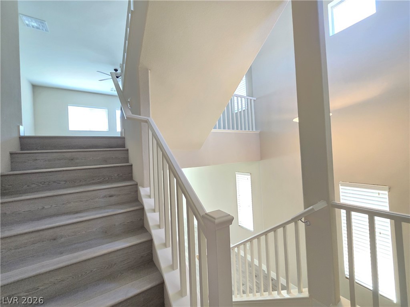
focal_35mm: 13
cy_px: 154
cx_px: 205
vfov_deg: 89.9
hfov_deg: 106.2
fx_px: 154
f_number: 2.2
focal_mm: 2.2
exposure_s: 1/60
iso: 640
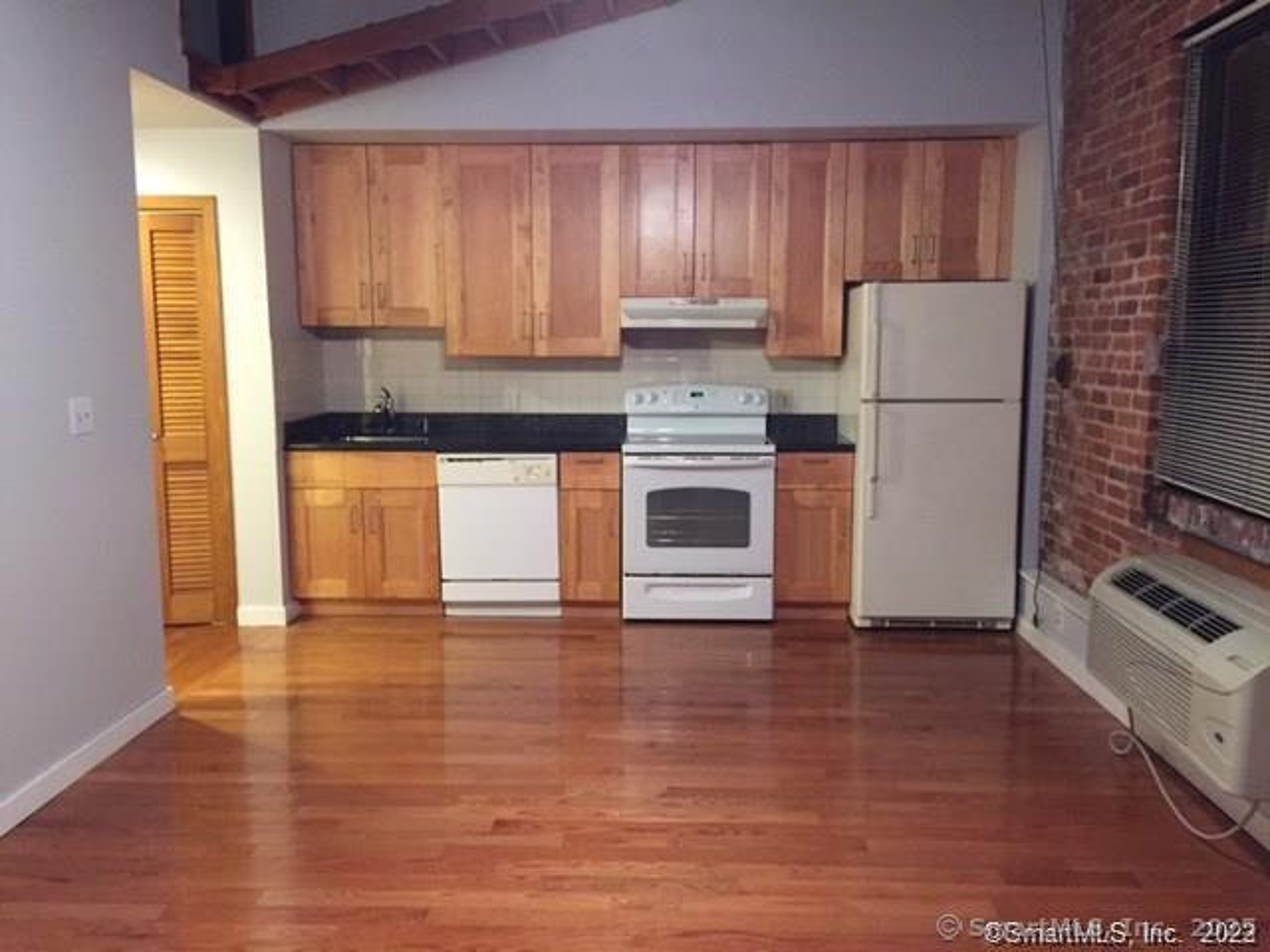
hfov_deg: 61.7
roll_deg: +0.2
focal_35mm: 29
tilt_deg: -7.9
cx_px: 635
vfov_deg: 48.2
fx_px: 1064
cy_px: 476
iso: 320
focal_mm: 4.15
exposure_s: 1/15
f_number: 2.2
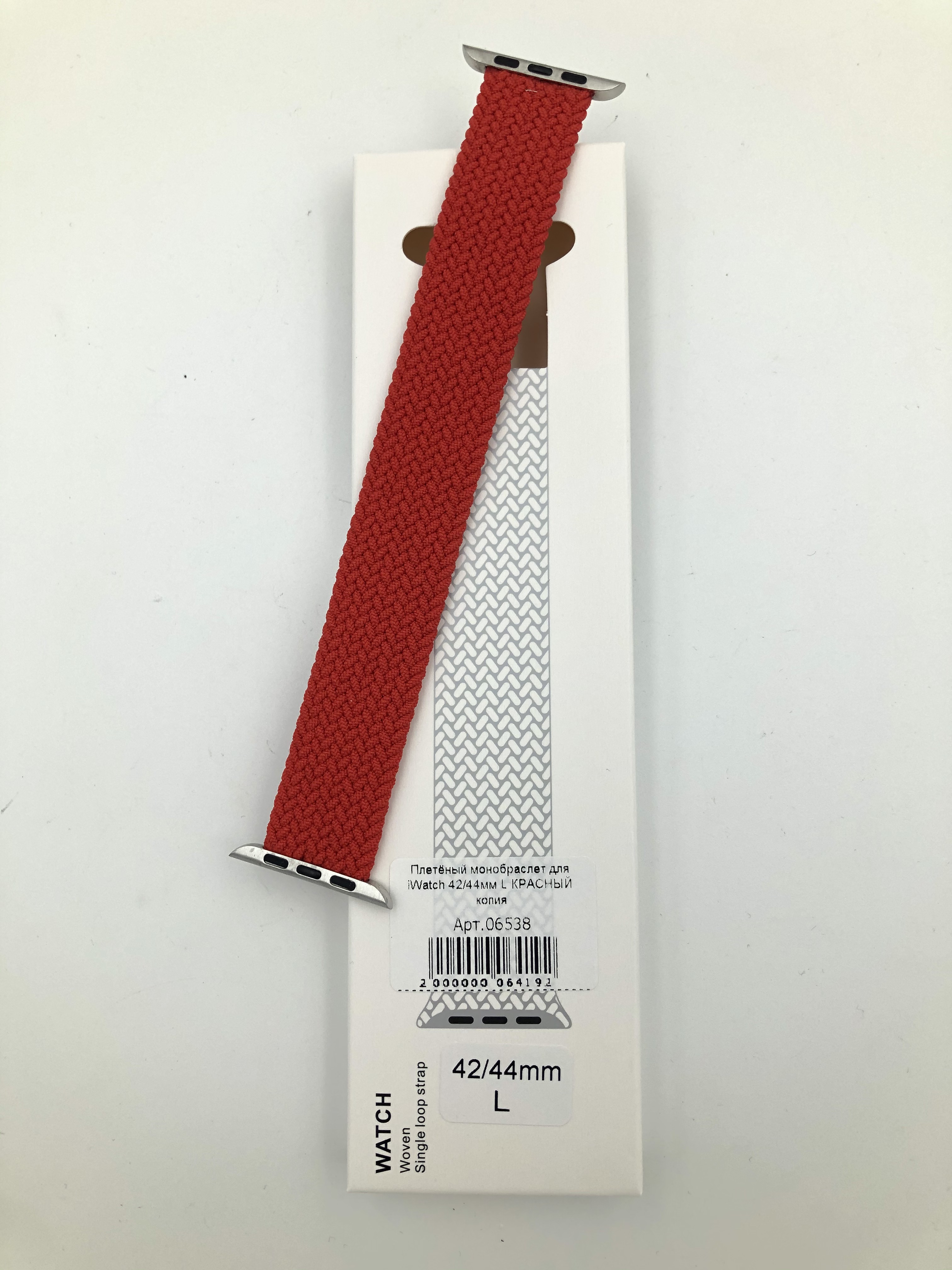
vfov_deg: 63.4
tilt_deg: -84.5
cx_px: 476
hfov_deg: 49.7
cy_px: 635
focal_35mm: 28
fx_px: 1027
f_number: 1.8
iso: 20
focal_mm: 3.99
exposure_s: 1/774
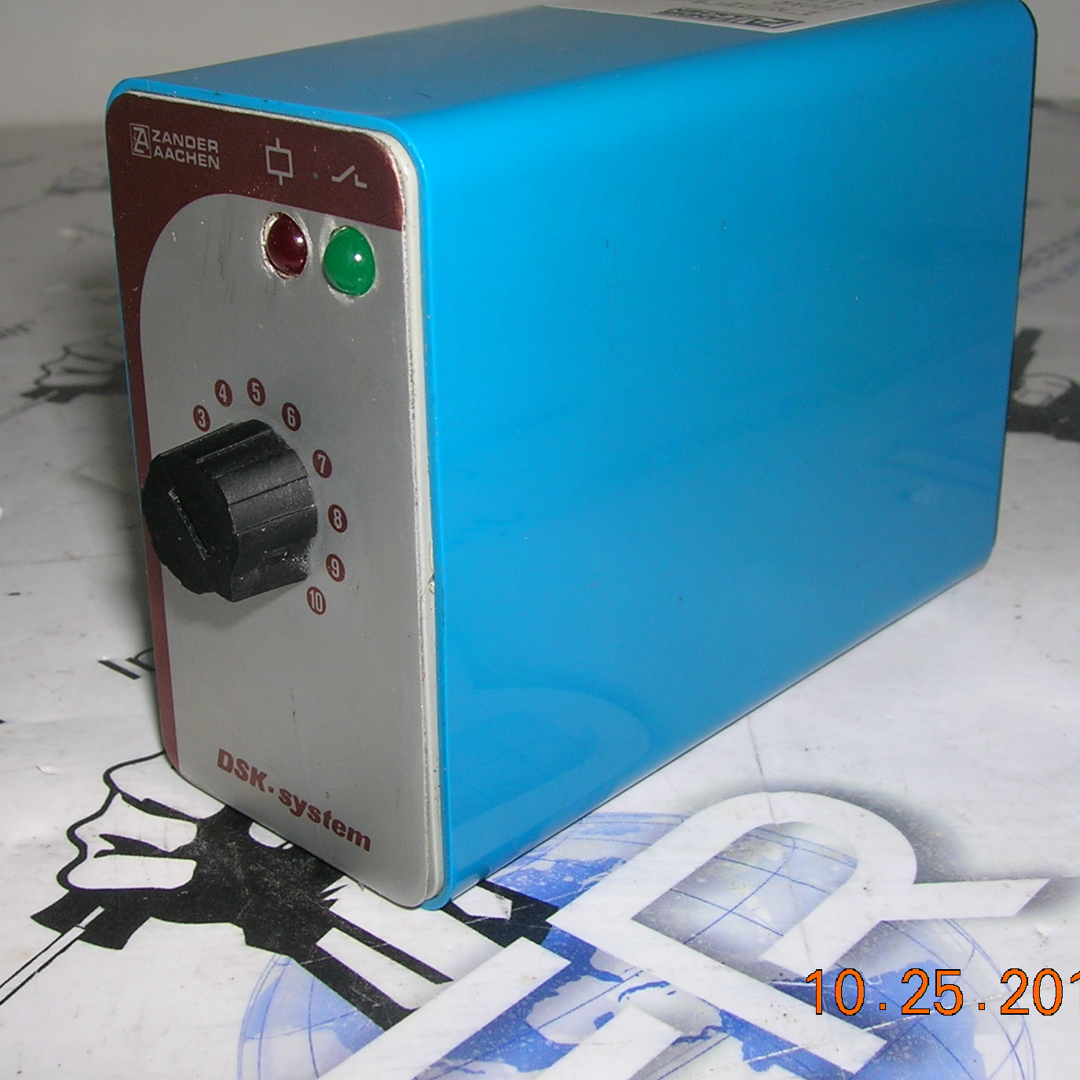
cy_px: 460
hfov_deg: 34.0
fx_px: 1765
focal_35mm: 50
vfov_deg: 34.0
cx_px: 542
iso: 50
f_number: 4.9
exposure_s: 1/60.1
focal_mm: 5.7
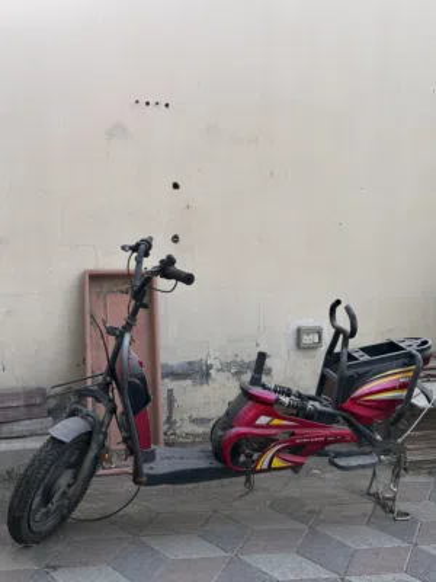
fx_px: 873
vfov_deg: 36.8
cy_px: 291
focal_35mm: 52
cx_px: 218
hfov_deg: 28.0
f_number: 1.6
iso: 32
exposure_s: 1/263
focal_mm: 5.96
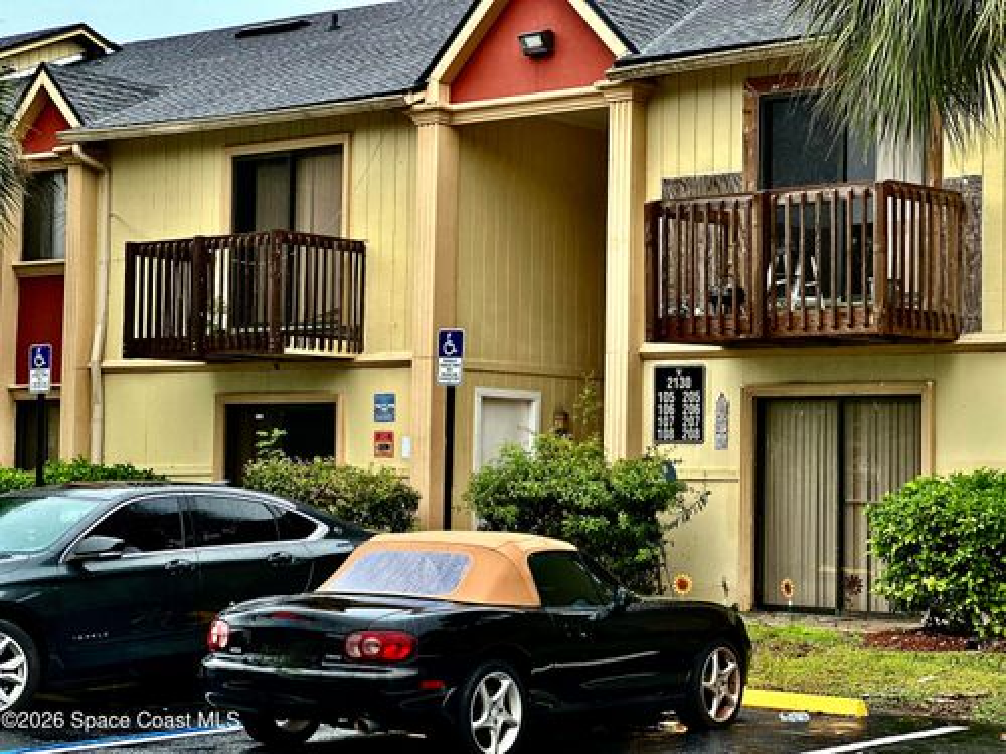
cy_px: 377
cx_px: 503
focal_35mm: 77
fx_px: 2238
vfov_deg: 19.1
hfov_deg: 25.3
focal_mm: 9
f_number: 2.8
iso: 25
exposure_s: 1/121
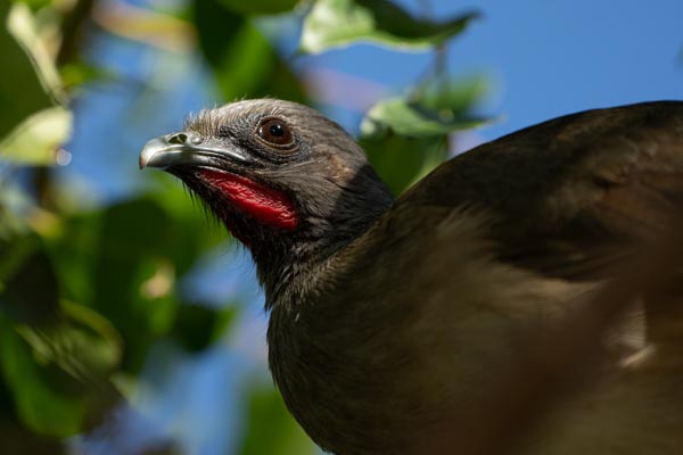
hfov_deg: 5.2
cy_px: 228
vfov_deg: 3.4
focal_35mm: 400
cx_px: 342
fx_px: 7588
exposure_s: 1/640
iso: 200
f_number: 5.6
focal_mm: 400
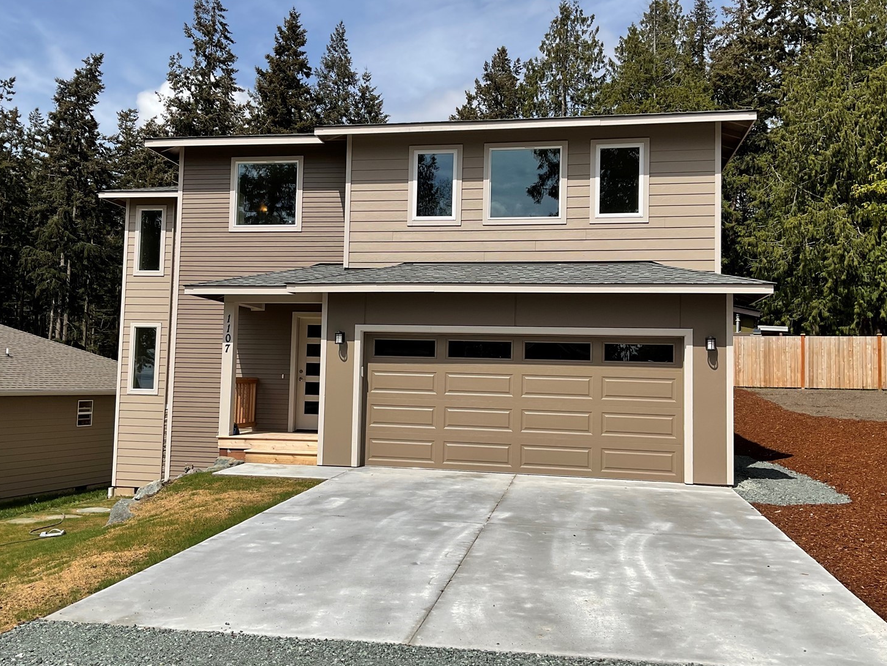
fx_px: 820
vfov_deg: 44.2
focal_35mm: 32
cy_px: 330
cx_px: 434
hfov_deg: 56.8
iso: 16
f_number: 1.8
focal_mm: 3
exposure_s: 1/1912
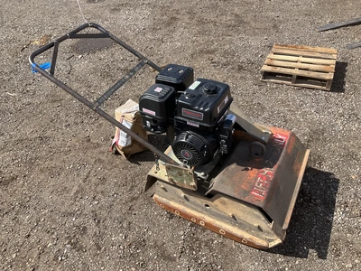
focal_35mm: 29
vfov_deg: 48.2
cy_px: 136
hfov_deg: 61.7
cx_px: 180
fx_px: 302
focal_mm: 3
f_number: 1.8
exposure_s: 1/1144
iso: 25
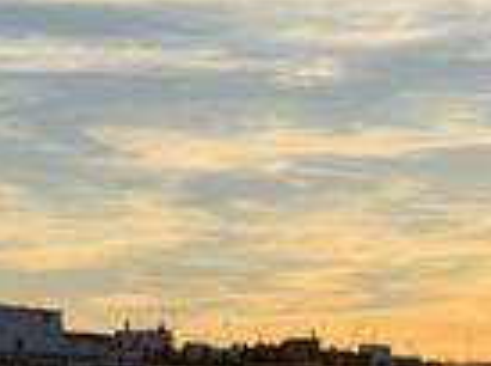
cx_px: 706
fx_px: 1938
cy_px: 405
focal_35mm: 137
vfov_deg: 10.6
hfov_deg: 13.7
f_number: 1.6
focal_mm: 5.96
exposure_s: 1/2283
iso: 50
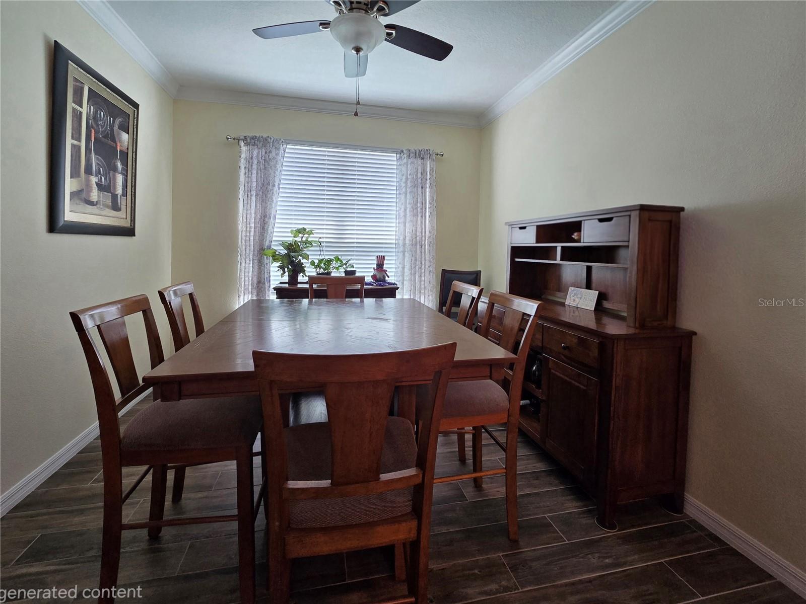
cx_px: 403
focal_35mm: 13
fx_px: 303
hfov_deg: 106.2
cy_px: 302
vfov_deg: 89.9
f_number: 2.2
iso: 80
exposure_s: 1/60.2
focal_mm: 2.2
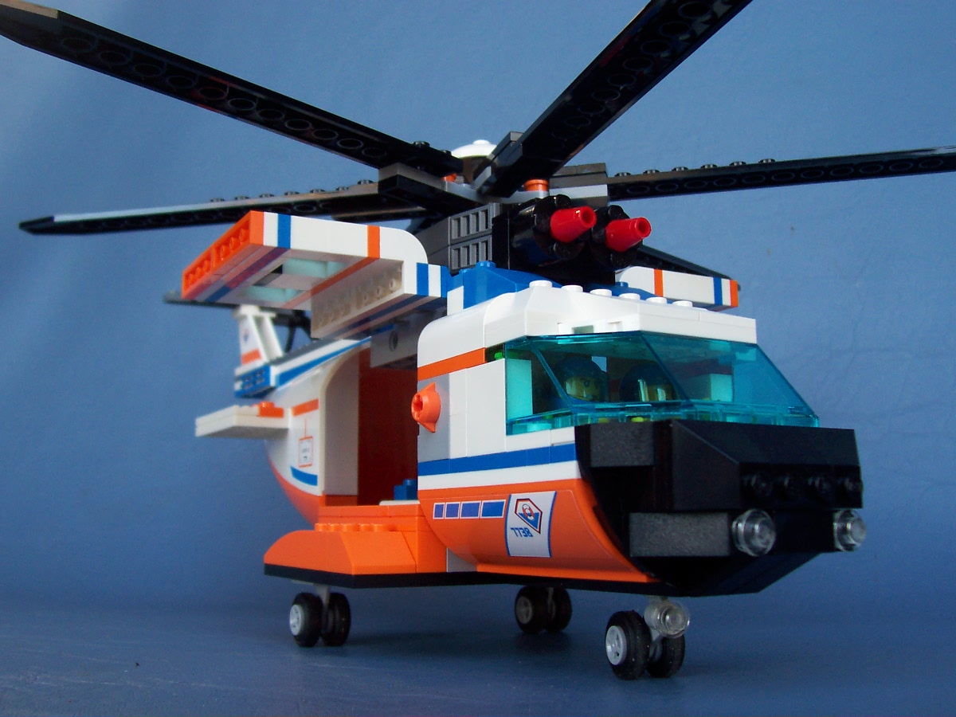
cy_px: 358
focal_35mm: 37
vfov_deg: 38.7
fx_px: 1022
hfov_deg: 50.1
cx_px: 478
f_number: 2.8
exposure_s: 1/90
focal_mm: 5.6
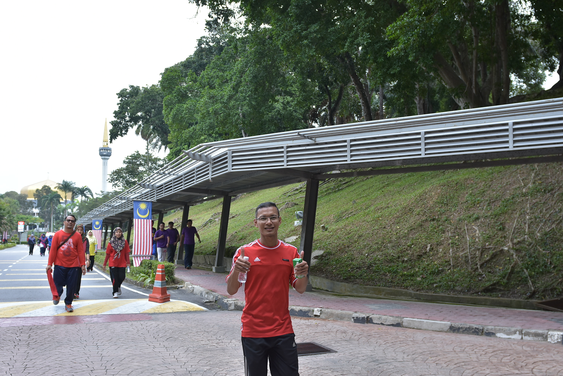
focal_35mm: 36
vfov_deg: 36.9
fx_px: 563
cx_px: 282
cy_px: 188
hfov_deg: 53.1
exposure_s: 1/320
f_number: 4.5
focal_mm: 24
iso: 200
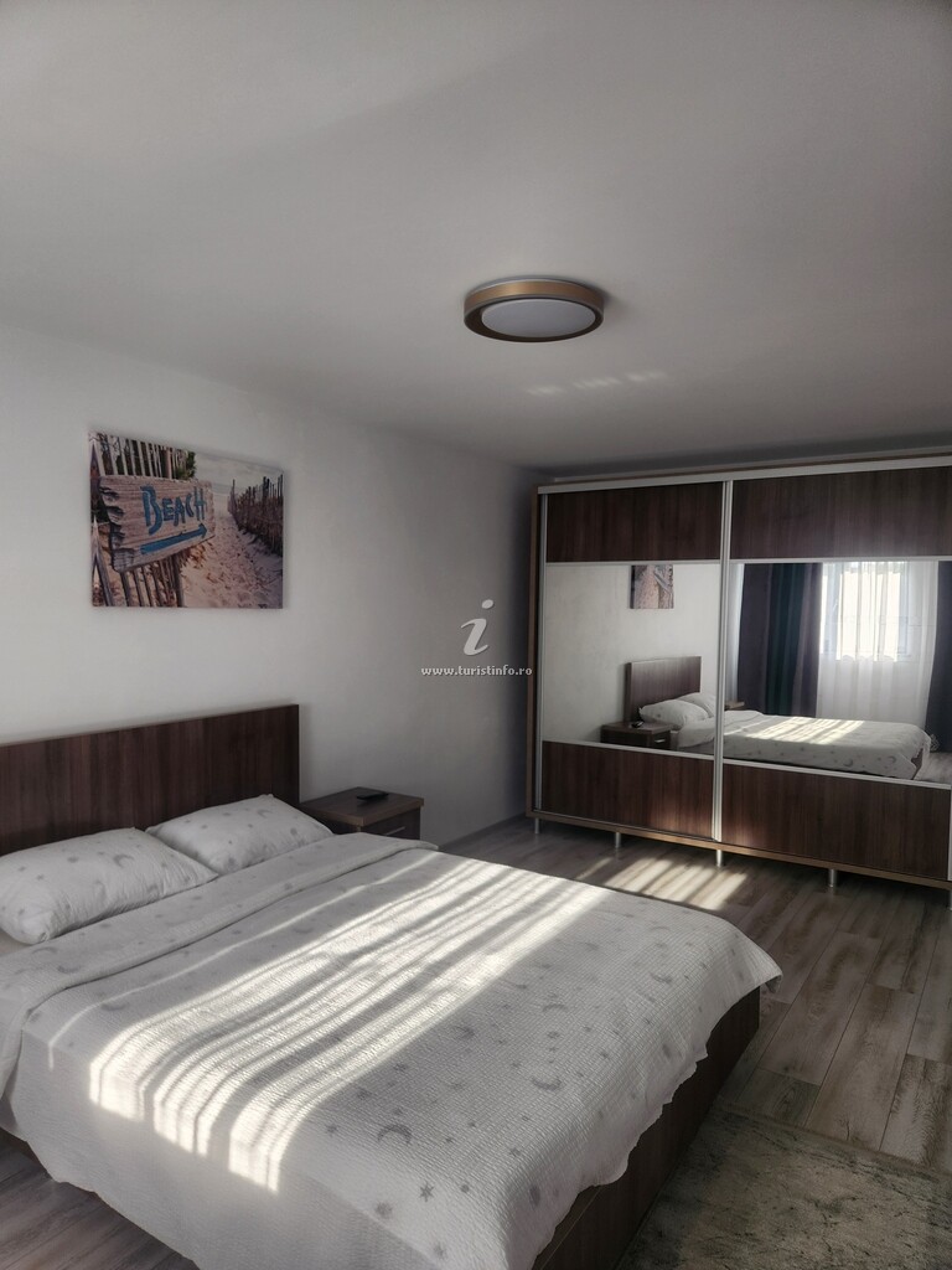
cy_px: 635
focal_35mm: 23
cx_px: 476
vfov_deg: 73.9
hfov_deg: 58.9
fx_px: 843
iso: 50
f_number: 1.8
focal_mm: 5.4
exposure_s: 1/180
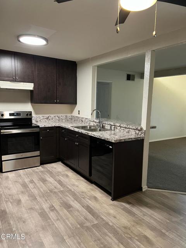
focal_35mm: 26
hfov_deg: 53.1
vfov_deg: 67.3
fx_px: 186
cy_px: 124
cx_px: 93
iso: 320
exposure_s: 1/60
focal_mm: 5.7
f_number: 1.5
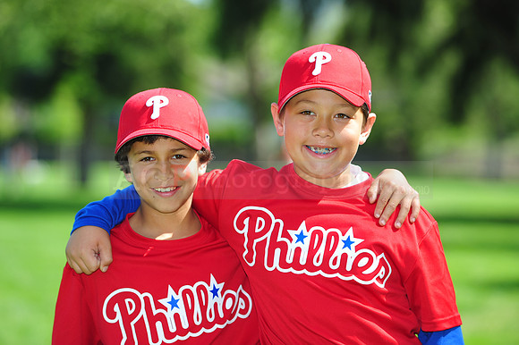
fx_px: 2882
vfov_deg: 6.9
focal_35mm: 200
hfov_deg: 10.3
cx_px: 260
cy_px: 172
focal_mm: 200
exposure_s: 1/400
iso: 200
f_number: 5.6
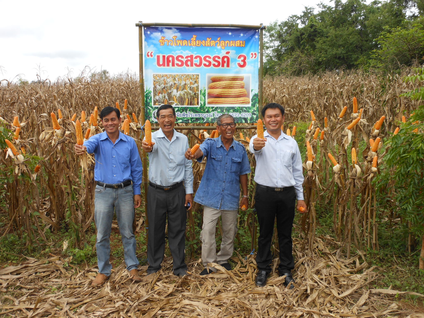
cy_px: 159
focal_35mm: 28
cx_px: 212
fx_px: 343
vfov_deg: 49.7
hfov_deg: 63.4
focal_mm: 5
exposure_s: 1/400
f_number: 3.7
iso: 80
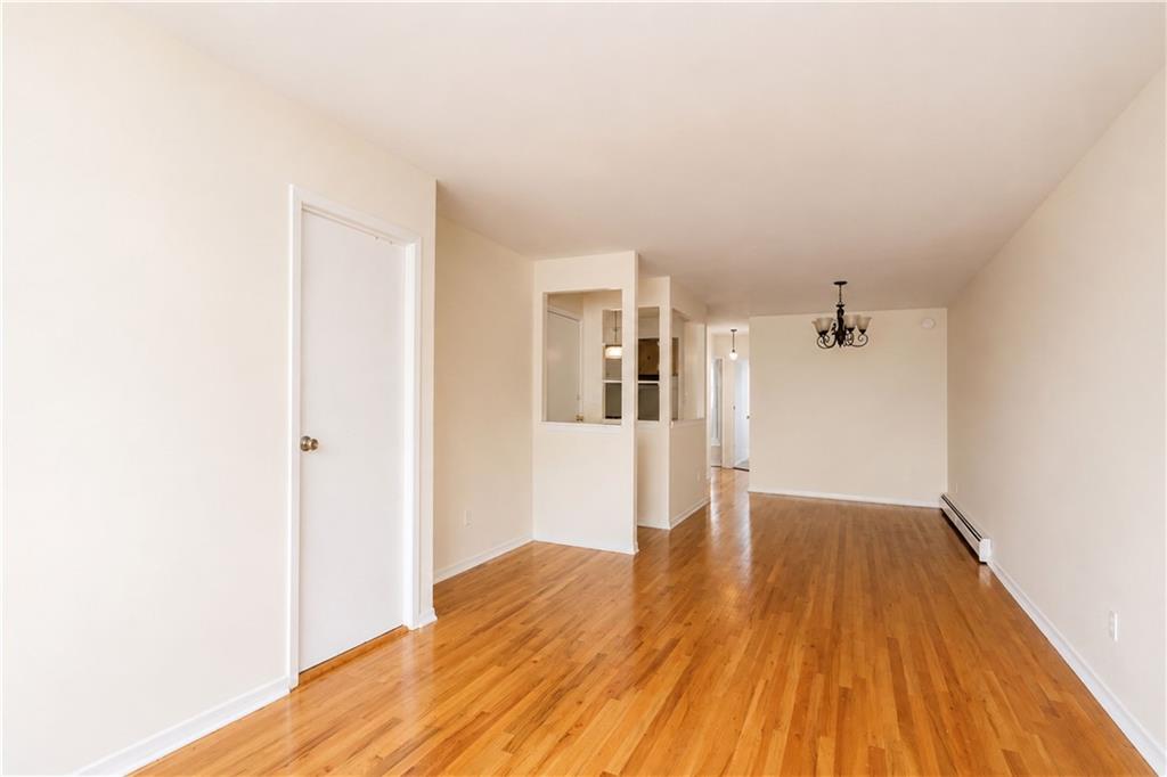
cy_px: 388
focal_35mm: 15
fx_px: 486
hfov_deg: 100.4
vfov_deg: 77.3
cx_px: 584
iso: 1600
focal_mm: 10
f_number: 9
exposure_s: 1/125
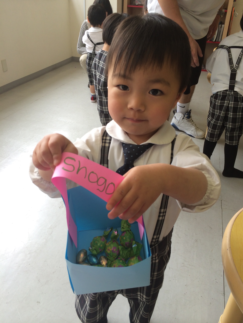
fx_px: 281
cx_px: 122
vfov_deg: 60.0
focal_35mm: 30
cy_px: 162
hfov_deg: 46.8
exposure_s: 1/120
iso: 50
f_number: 2.2
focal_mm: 4.12
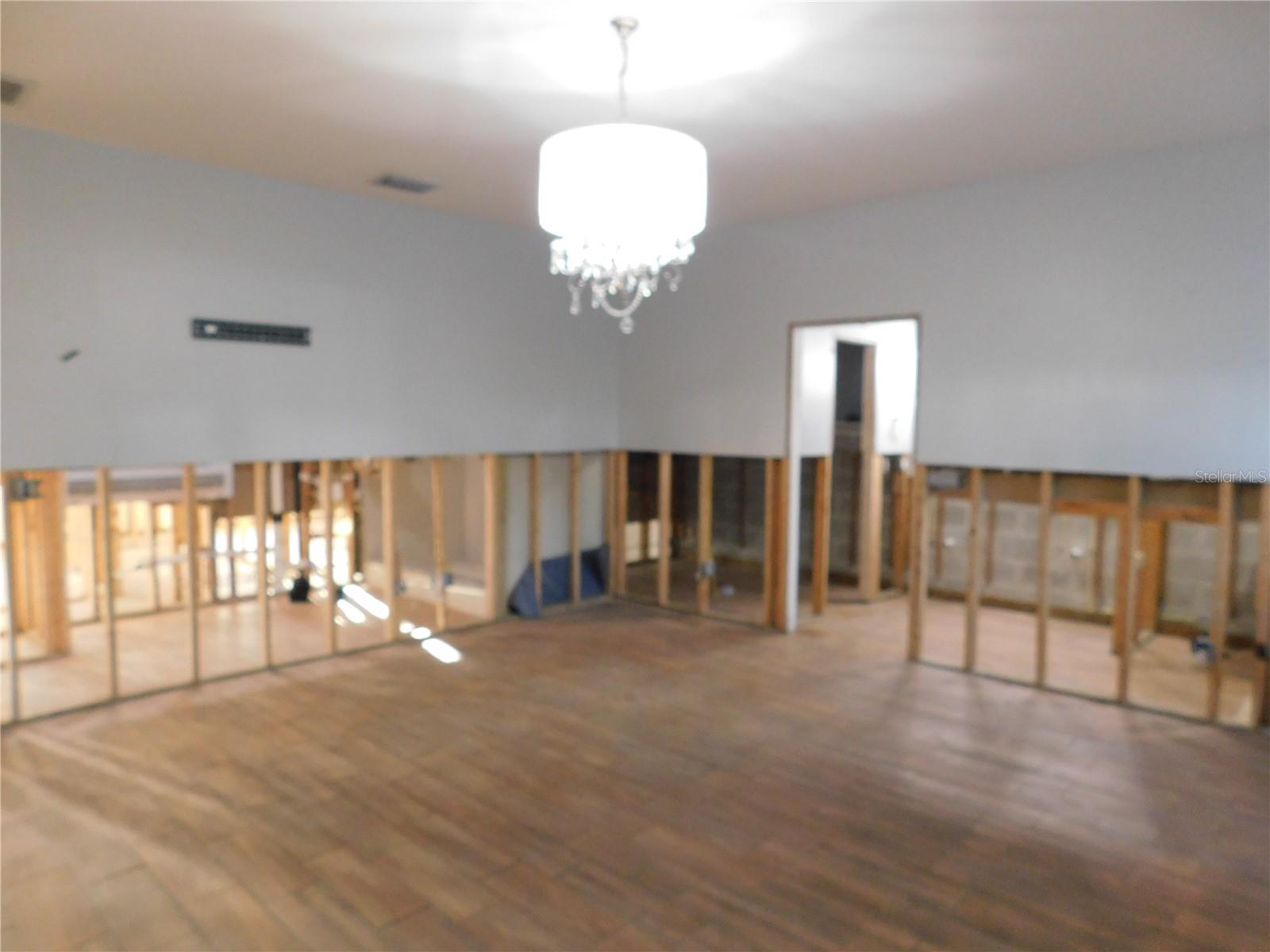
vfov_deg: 58.9
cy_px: 476
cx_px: 635
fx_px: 844
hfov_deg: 73.9
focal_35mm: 23
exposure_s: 1/25
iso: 400
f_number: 3
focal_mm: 4
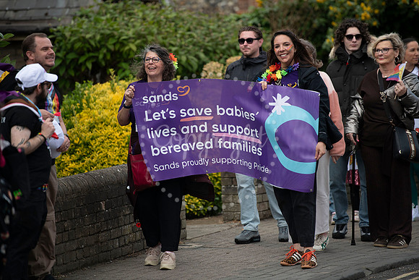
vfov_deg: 6.9
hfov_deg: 10.3
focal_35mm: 200
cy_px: 140
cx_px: 210
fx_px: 2328
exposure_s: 1/1250
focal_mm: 200
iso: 250
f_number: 3.2
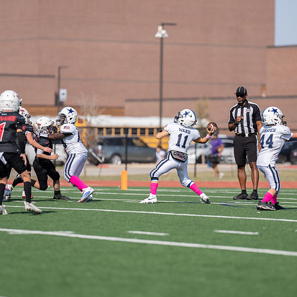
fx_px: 2495
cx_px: 183
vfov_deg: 6.8
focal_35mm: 257
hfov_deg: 6.8
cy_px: 149
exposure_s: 1/2500
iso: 100
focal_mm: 200
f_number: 2.8
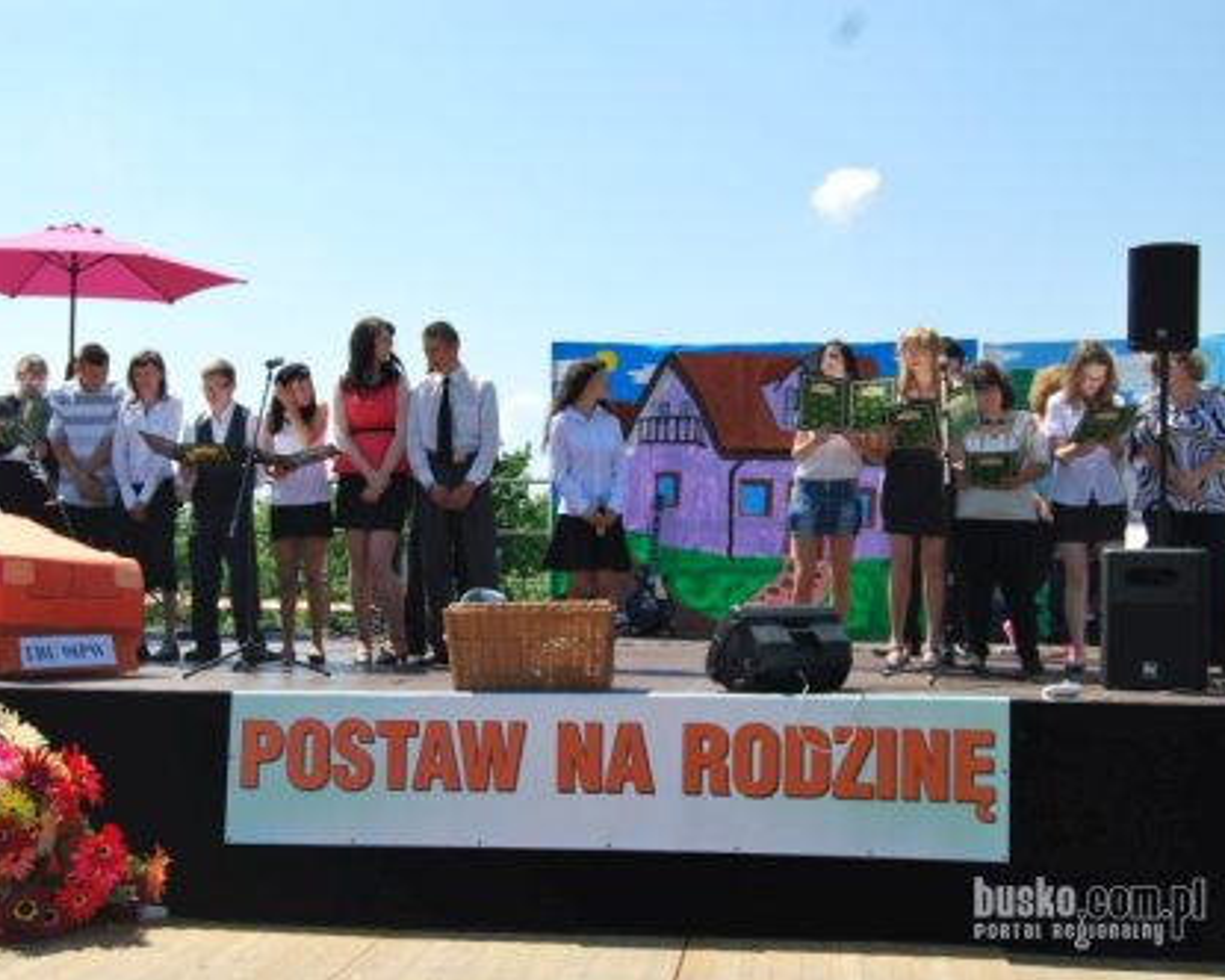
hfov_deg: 36.6
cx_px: 522
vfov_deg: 29.7
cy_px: 491
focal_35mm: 51
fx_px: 1849
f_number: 8
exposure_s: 1/250
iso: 100
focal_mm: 30
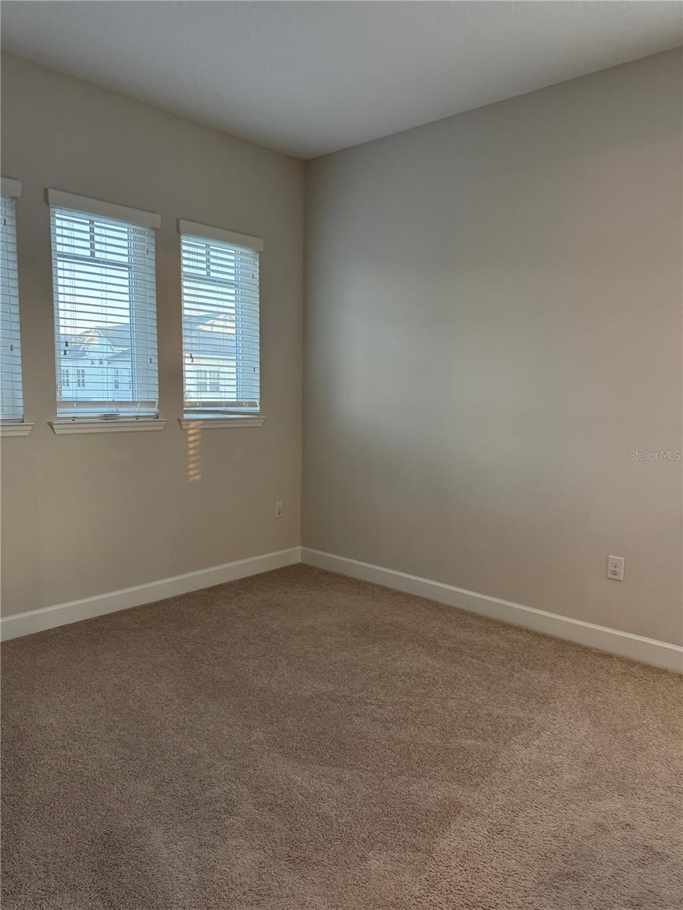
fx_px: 631
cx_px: 342
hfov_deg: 56.8
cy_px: 455
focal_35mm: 24
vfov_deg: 71.6
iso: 250
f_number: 1.78
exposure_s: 1/60
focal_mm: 6.76
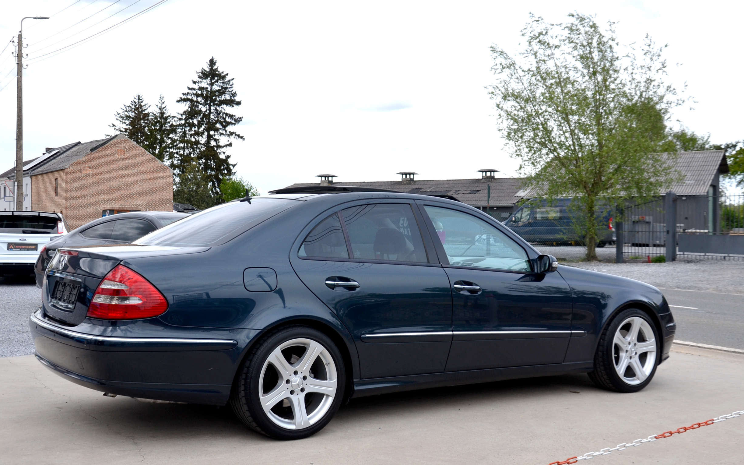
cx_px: 370
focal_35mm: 40
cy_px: 224
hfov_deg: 49.3
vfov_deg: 32.0
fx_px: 811
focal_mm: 26
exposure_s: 1/250
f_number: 8
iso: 200
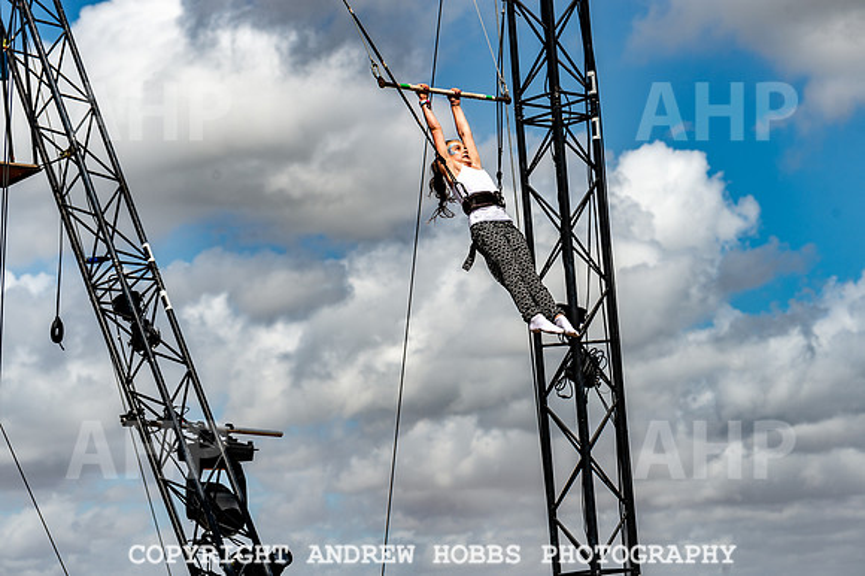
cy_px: 288
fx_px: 2641
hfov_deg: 18.6
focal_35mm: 110
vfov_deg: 12.4
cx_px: 432
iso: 100
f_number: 5.6
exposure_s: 1/1000
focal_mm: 110
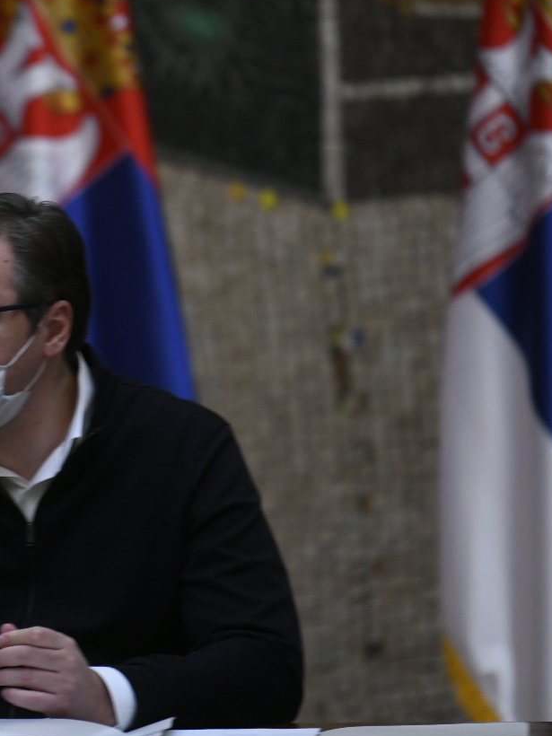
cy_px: 314
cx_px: -92
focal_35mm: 380
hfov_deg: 3.9
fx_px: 8080
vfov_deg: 5.2
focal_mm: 200
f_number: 2.8
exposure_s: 1/250
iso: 2000
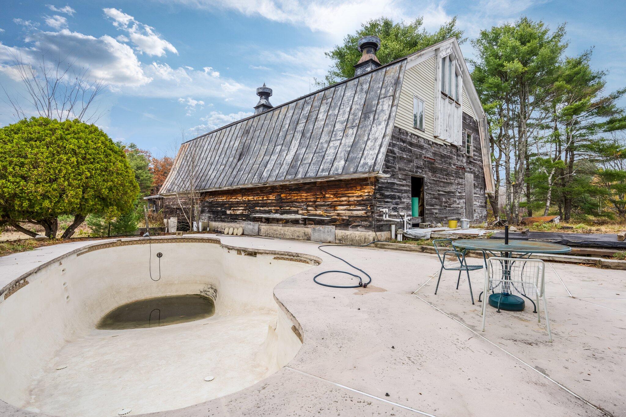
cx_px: 313
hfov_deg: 90.0
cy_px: 208
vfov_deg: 67.4
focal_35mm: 18
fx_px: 313
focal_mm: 18
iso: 320
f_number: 8
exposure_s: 1/320
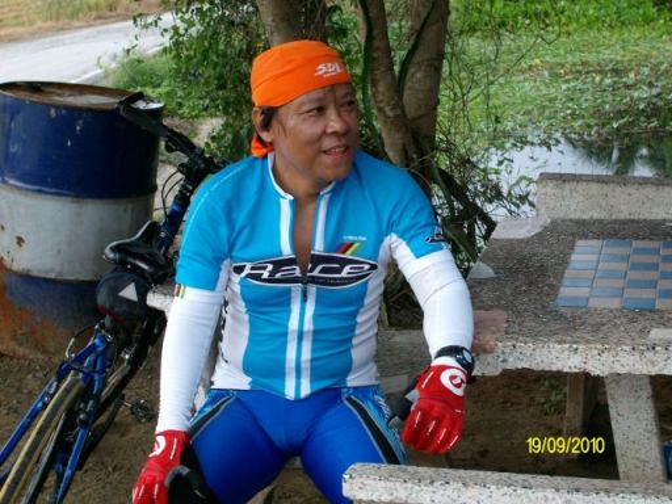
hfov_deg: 29.8
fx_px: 1262
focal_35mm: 65
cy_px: 252
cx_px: 336
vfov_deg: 22.6
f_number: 3.7
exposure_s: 1/92.4
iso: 80
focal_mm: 10.8
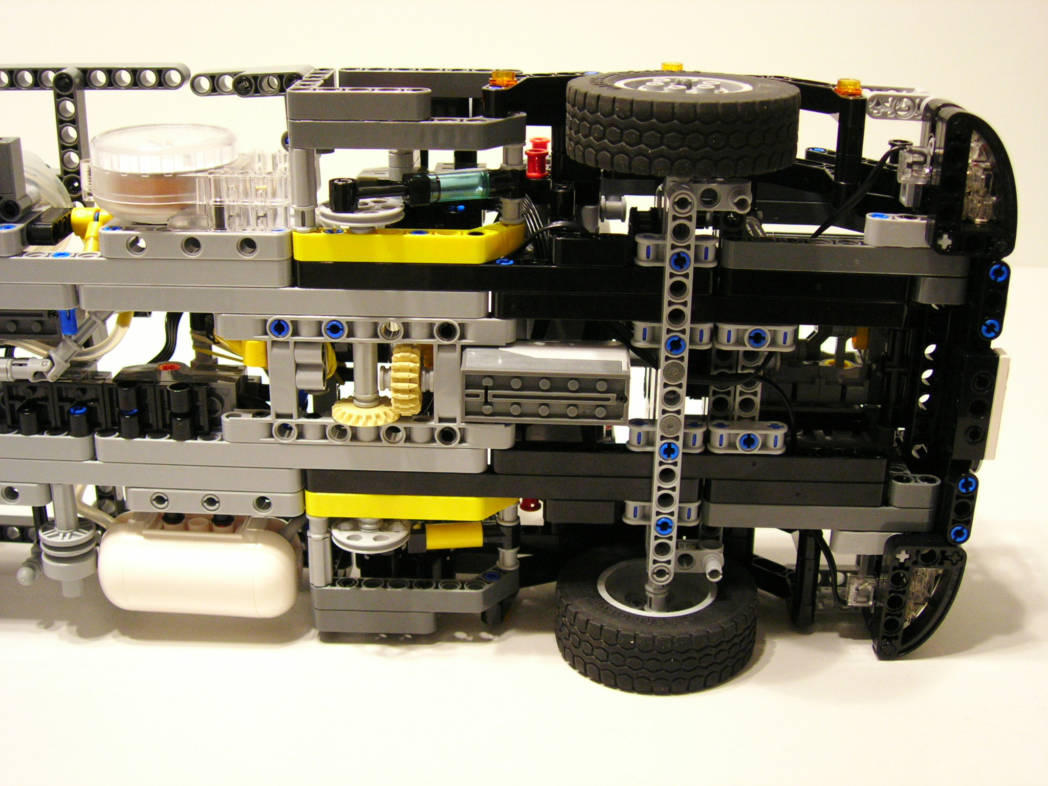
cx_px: 524
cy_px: 393
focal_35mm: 41
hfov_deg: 45.8
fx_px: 1241
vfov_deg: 35.1
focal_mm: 8.5
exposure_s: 1/3.8
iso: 161
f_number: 2.9
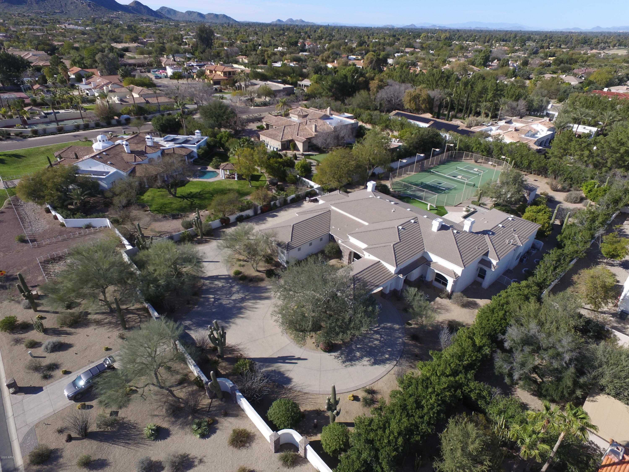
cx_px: 314
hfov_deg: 81.7
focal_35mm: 20
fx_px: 363
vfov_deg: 66.0
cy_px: 236
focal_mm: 3.61
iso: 100
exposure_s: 1/861
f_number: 2.8
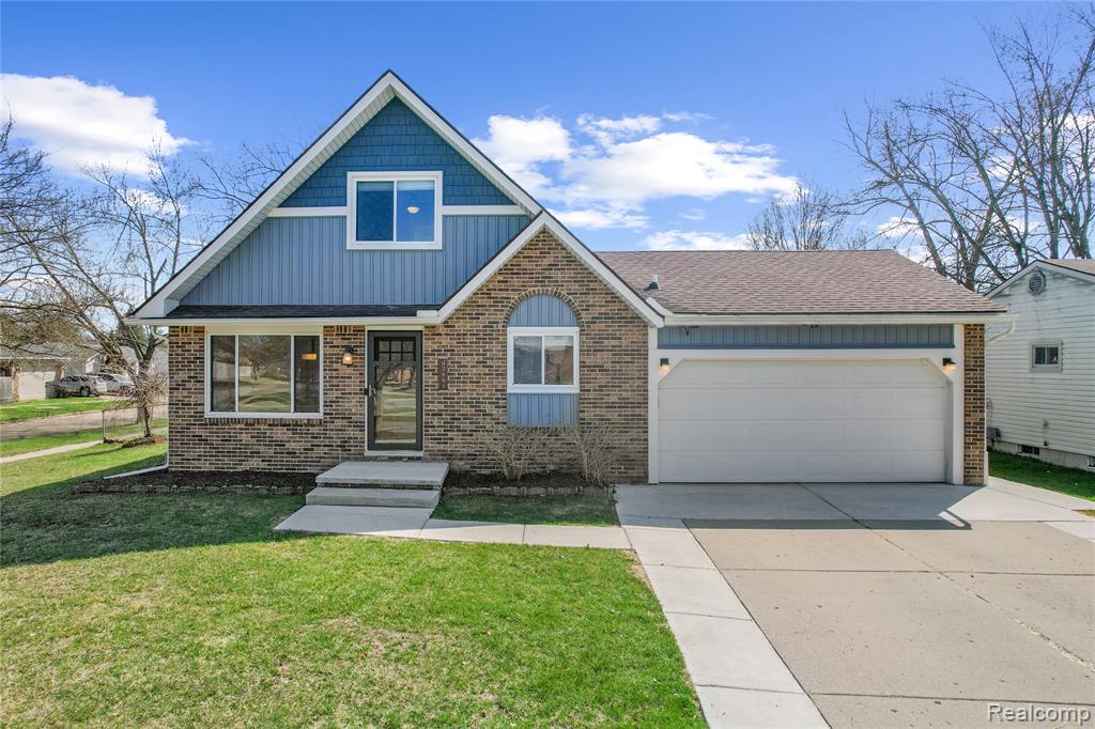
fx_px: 669
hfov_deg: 78.6
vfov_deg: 57.2
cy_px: 364
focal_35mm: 22
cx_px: 548
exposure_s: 1/2500
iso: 150
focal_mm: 8.38
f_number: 2.8
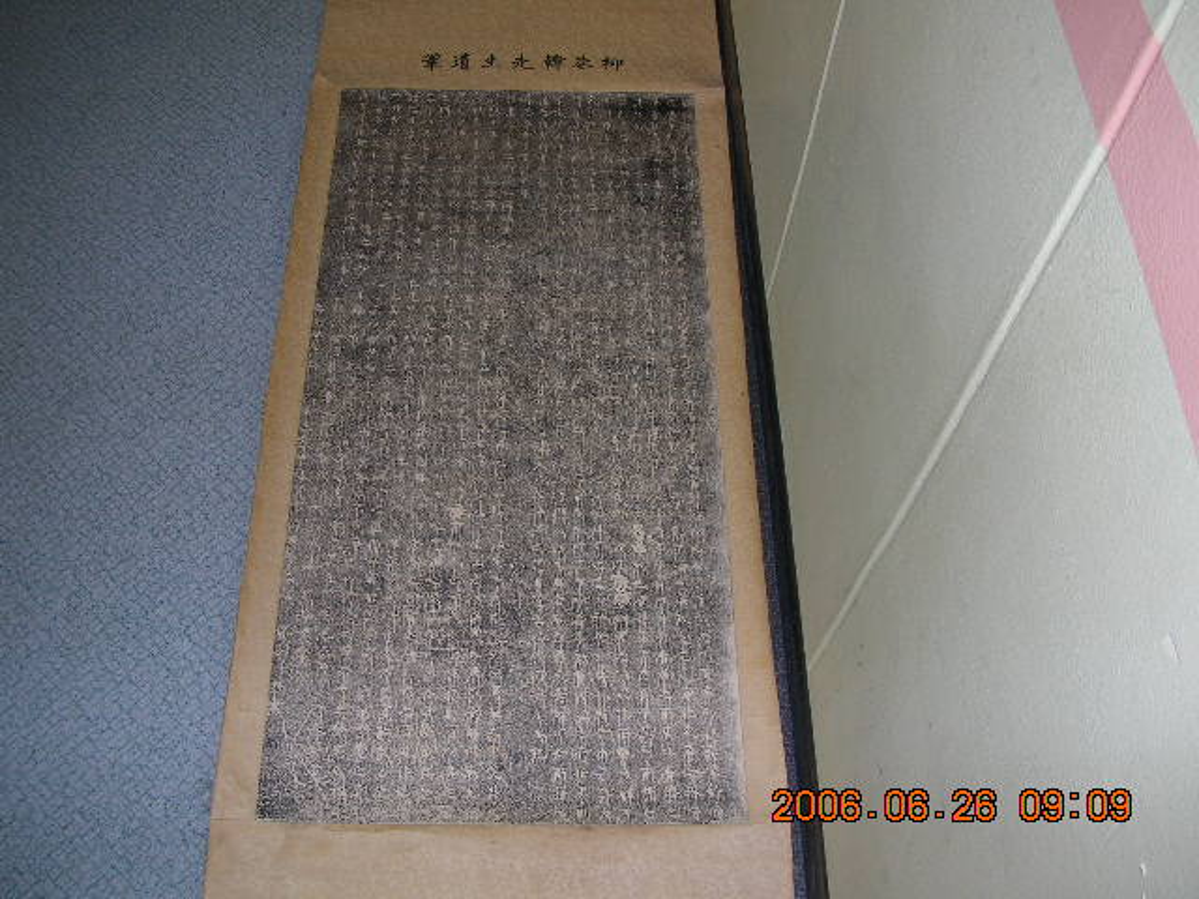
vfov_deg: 40.7
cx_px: 600
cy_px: 450
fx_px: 1212
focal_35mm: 35
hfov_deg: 52.6
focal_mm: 5.8
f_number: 2.8
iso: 50
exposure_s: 1/60.1
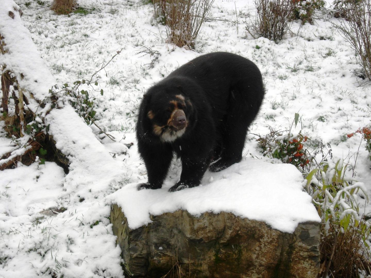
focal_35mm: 113
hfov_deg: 17.4
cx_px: 186
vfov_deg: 13.1
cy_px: 139
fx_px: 1211
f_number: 4.9
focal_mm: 23.4
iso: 79
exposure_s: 1/148
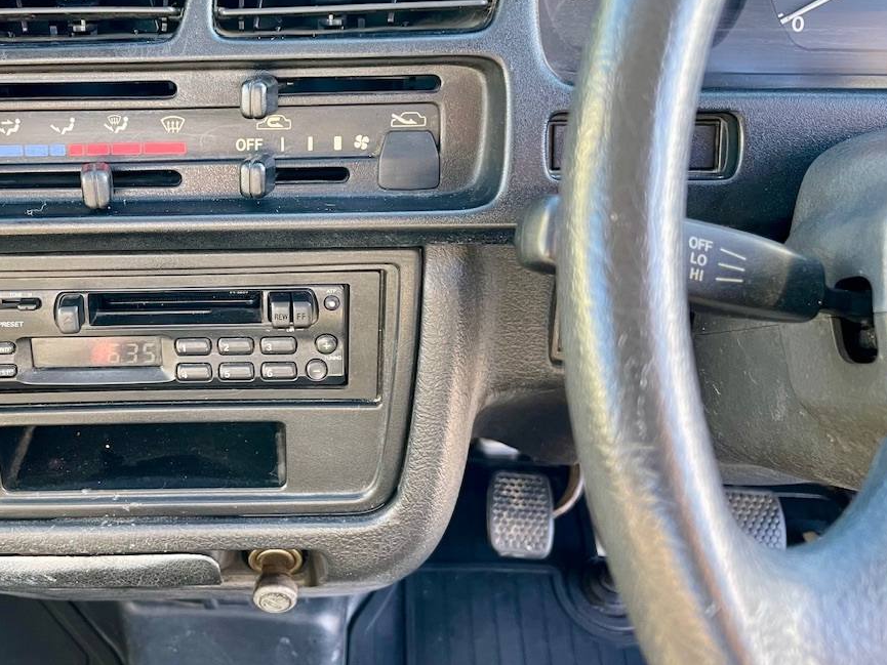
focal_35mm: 37
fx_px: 948
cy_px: 241
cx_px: 245
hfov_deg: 48.6
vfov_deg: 38.4
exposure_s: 1/94
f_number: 1.6
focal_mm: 5.1
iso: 125
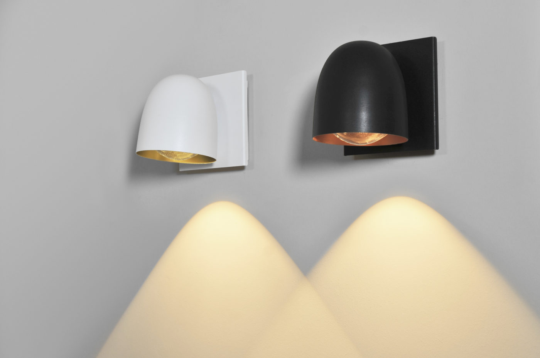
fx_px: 764
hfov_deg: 38.9
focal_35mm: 51
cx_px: 270
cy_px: 179
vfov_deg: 26.4
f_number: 8
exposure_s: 1/50
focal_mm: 34
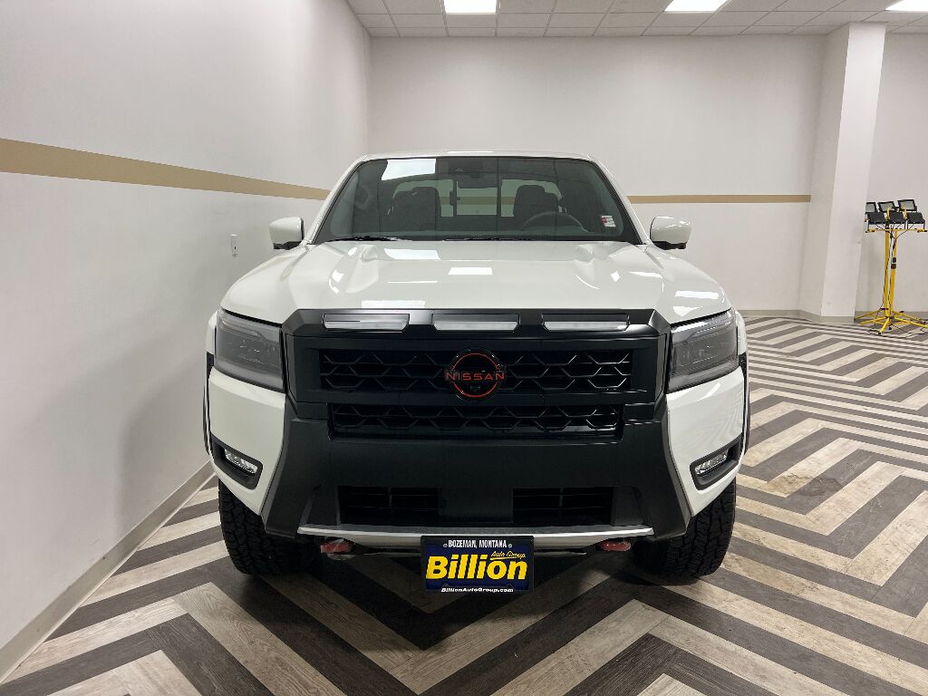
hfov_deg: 67.3
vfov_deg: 53.1
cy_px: 348
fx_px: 697
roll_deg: -0.1
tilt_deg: -12.0
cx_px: 464
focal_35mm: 26
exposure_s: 1/120
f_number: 1.5
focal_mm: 5.7
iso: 80
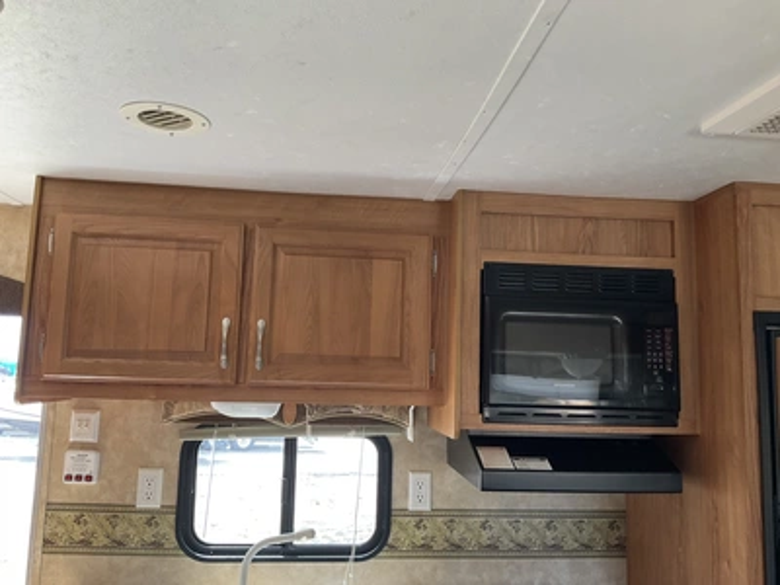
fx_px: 653
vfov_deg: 48.2
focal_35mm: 29
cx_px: 390
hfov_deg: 61.7
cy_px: 292
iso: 64
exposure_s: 1/122
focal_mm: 3
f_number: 1.8
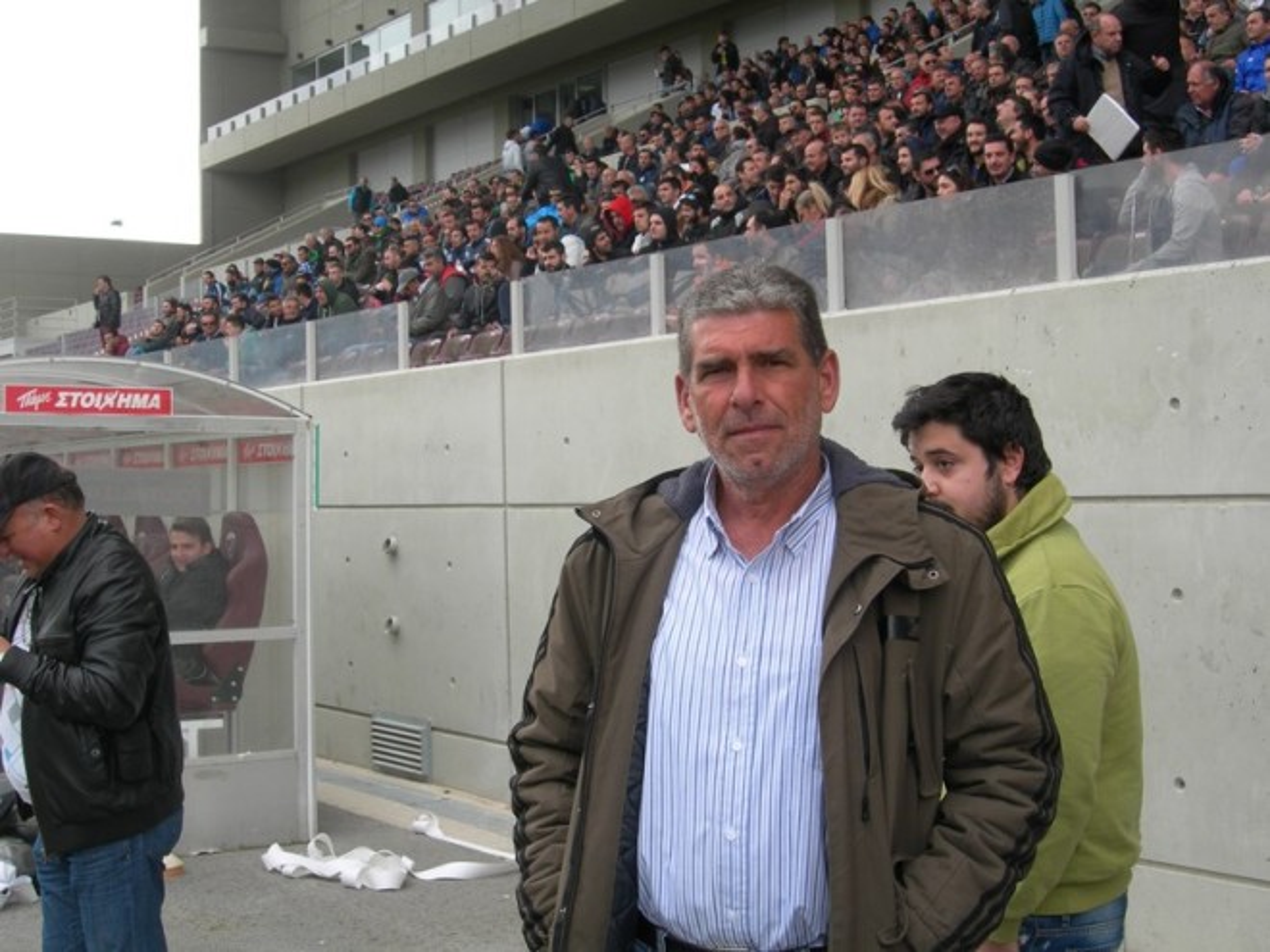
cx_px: 635
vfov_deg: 28.6
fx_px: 1871
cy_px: 476
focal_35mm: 51
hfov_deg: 37.5
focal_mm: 10.6
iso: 50
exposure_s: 1/79.5
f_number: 5.4
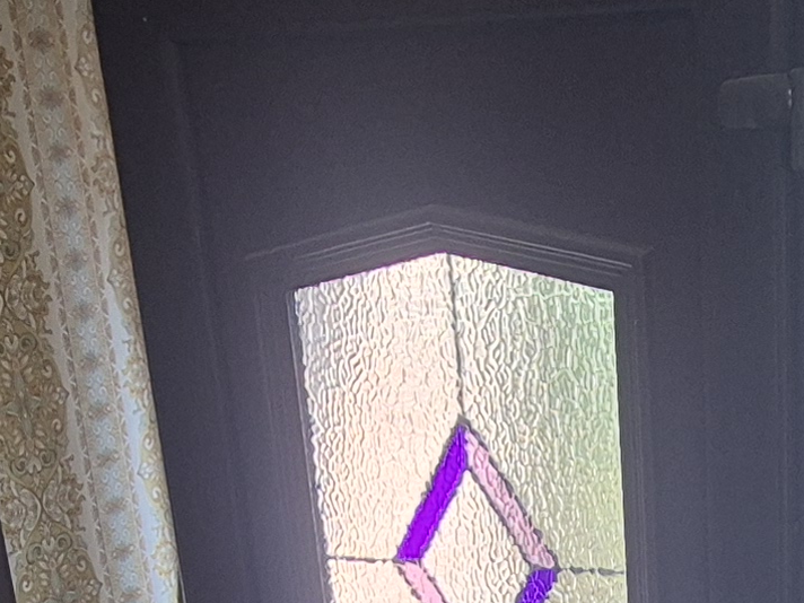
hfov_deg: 26.4
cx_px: 594
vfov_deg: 17.7
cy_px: 949
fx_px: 1696
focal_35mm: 73
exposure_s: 1/50
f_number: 2.2
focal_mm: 2.2
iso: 50
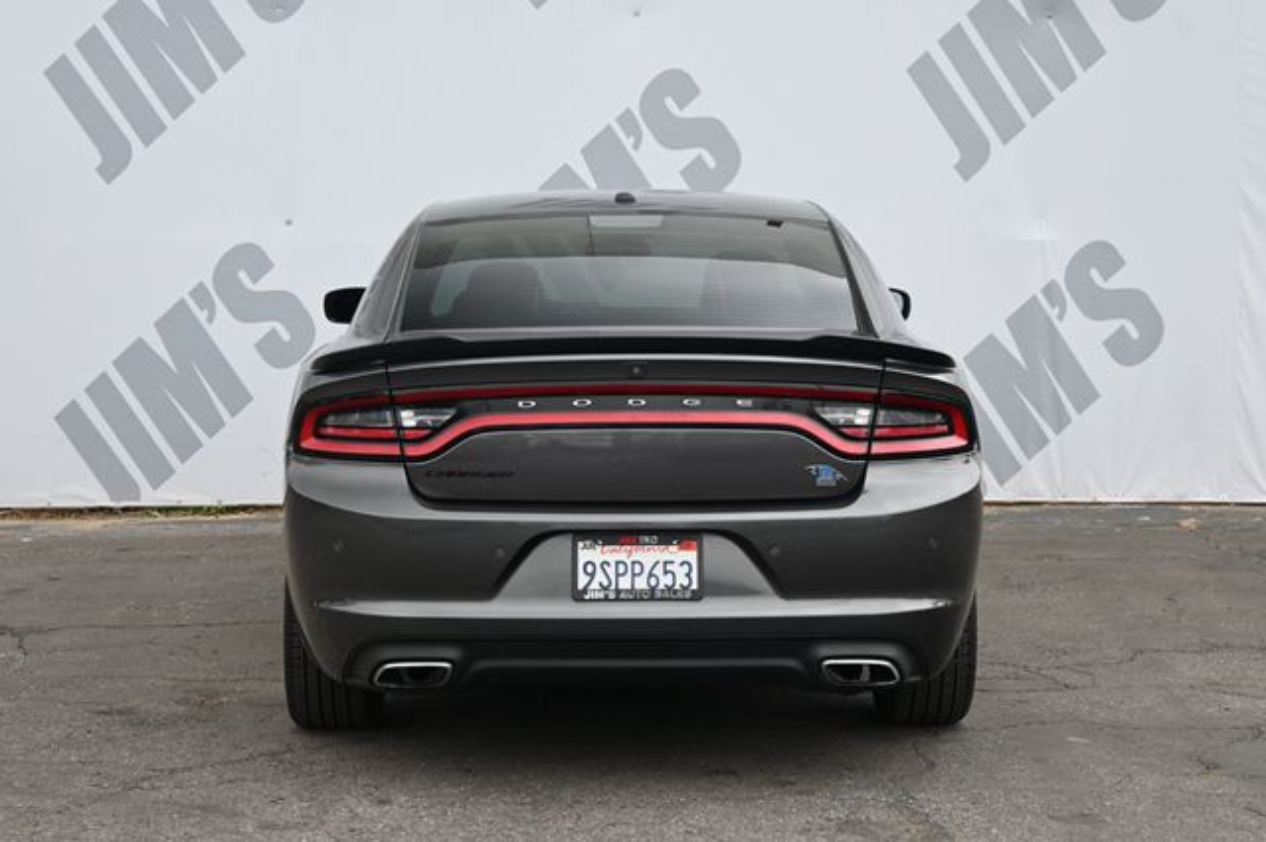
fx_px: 2478
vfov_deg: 19.3
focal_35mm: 70
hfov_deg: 28.7
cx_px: 633
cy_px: 421
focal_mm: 47
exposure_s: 1/250
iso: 220
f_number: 6
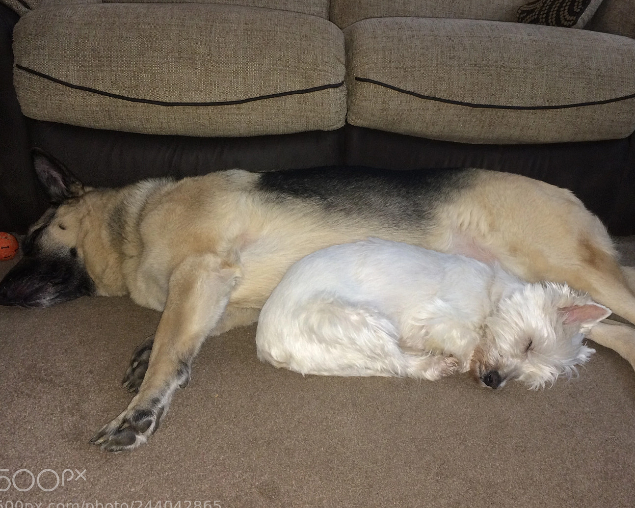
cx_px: 357
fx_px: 658
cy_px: 250
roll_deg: -3.1
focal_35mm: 35
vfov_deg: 42.2
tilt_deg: -23.3
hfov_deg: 51.4
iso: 100
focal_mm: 4.15
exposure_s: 1/20
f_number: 2.2
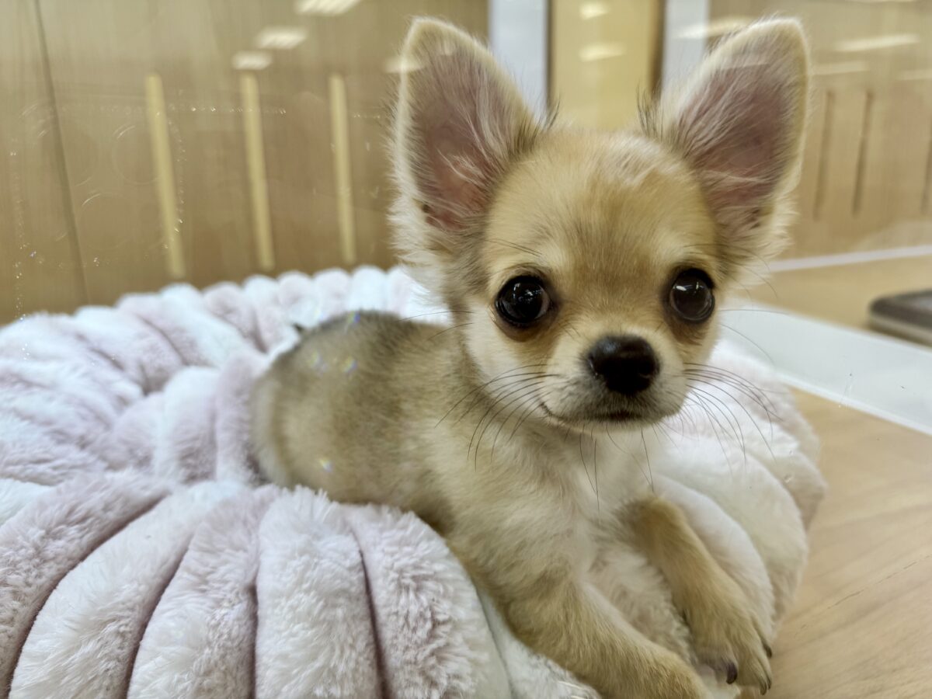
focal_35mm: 24
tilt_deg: -15.8
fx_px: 646
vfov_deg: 56.8
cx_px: 466
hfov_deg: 71.6
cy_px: 350
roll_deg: +1.6
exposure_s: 1/123
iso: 50
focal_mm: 6.76
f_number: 1.78
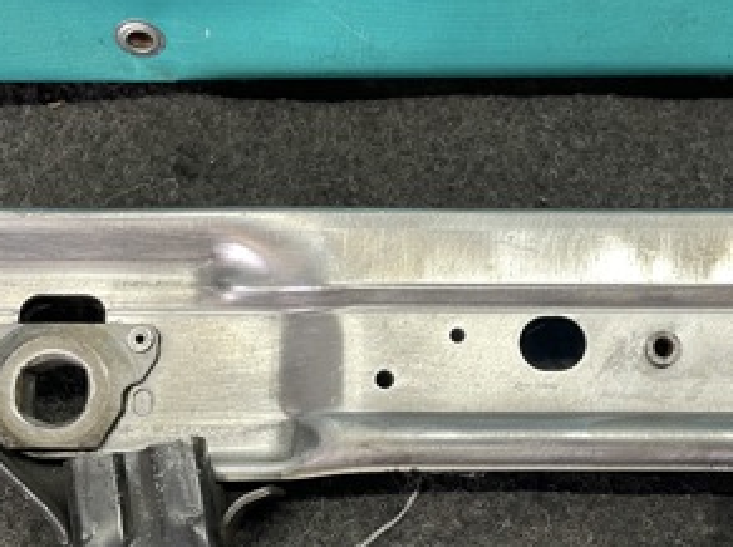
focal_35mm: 57
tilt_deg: -64.7
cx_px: 507
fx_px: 1205
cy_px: 337
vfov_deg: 25.5
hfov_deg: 33.4
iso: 100
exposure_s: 1/50
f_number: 1.6
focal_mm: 4.2
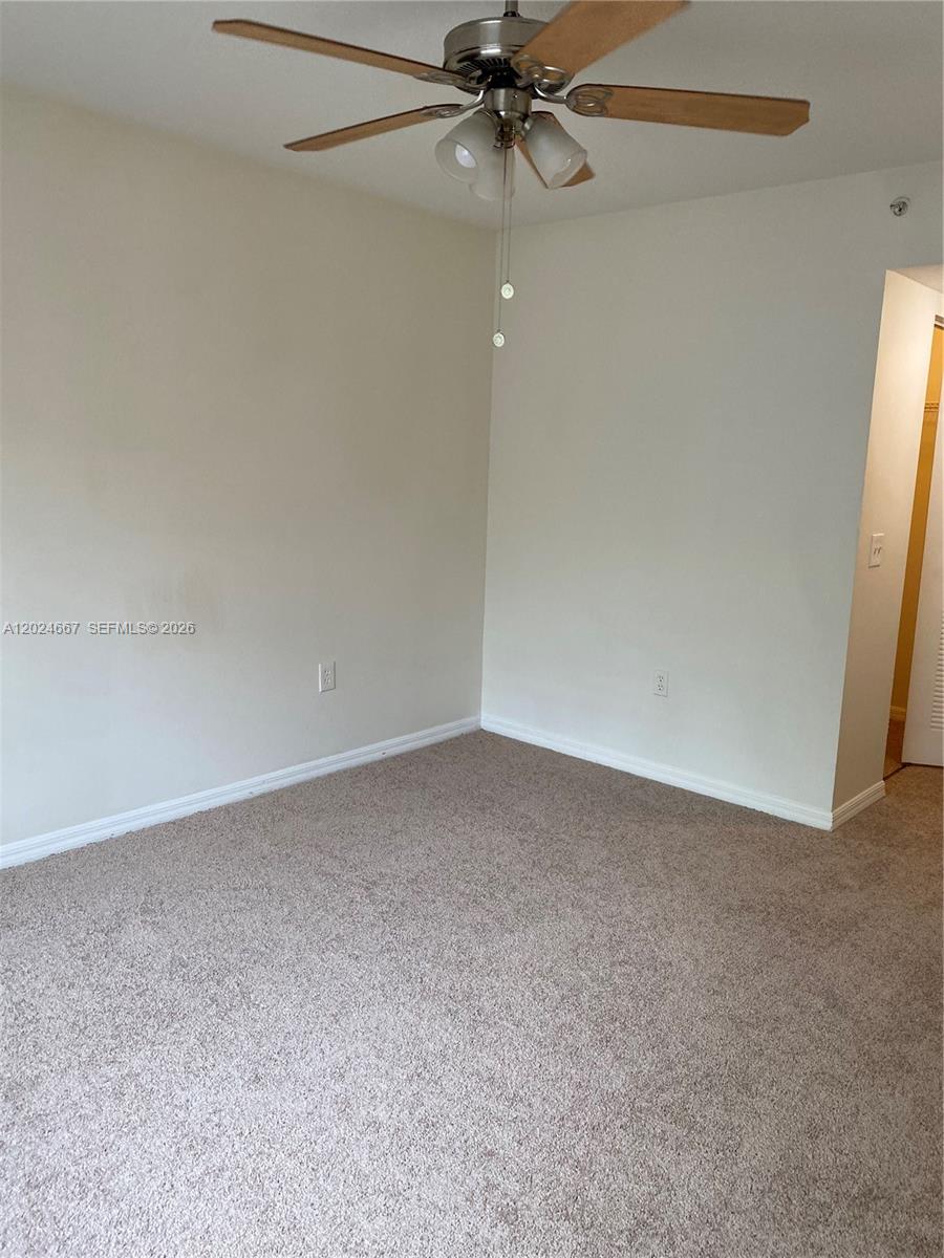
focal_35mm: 26
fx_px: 945
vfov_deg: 67.3
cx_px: 472
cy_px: 629
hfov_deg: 53.1
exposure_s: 1/121
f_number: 1.8
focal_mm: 4.25
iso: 125
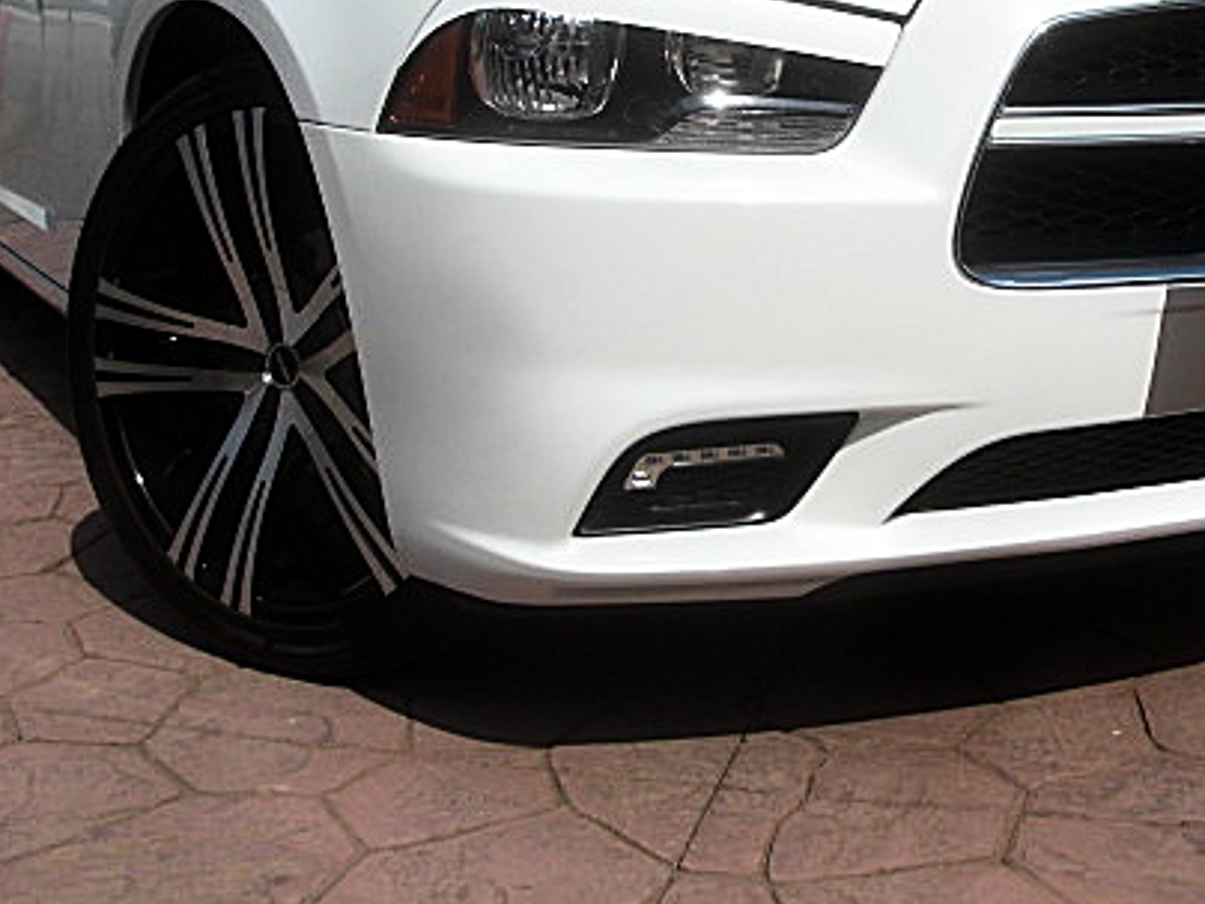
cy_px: 194
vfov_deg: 25.3
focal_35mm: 57
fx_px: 1984
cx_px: 728
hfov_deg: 33.7
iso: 50
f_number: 7.9
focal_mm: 6.3
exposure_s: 1/250
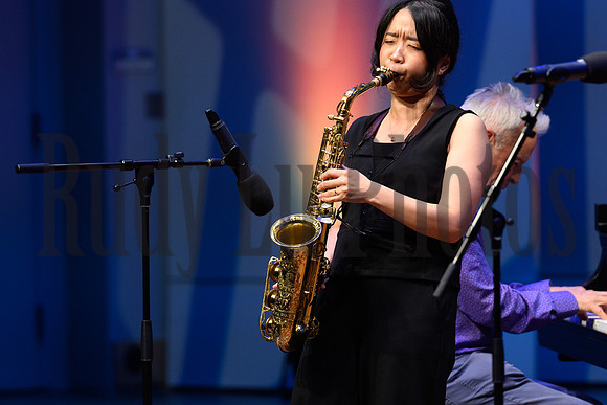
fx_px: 5059
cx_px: 304
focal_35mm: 300
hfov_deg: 6.9
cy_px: 202
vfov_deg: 4.6
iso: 1600
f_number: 4
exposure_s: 1/500
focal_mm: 200
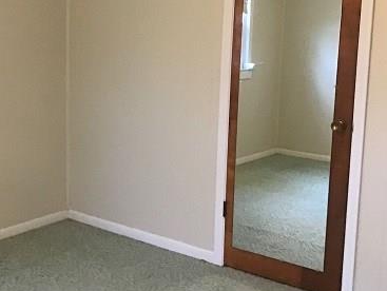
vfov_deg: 27.0
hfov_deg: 34.8
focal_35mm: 54
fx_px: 604
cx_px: 101
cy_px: 117
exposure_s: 1/20
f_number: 2.4
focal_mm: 3.3
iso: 200
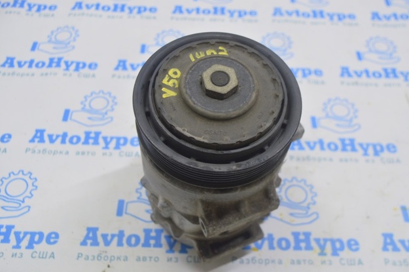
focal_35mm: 43
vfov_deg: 31.1
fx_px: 488
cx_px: 200
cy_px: 133
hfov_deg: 45.5
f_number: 5.6
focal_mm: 28
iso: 400
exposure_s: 1/20
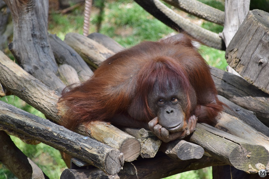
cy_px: 90
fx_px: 2017
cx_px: 134
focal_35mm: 270
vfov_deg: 5.1
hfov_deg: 7.6
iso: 400
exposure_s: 1/250
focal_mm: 180
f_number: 6.3
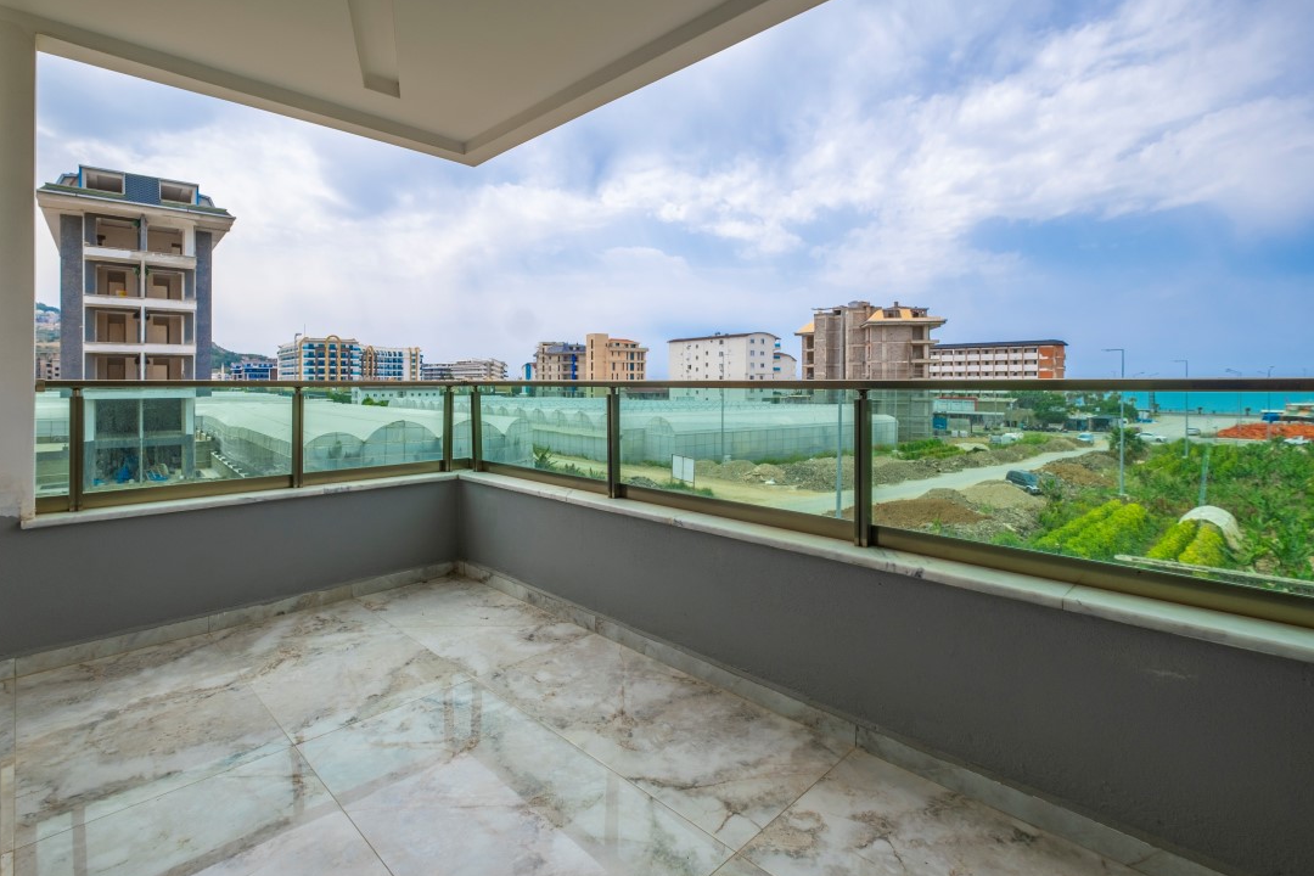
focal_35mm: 16
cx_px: 653
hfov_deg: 96.7
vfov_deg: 73.7
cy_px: 421
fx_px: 584
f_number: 7.1
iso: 160
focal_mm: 10
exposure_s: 1/320
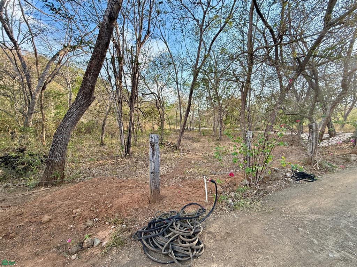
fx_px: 144
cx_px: 178
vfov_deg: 85.7
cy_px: 134
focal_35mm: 14
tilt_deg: -5.8
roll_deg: -0.1
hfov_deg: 102.1
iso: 64
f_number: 2.2
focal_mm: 2.22
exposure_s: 1/413
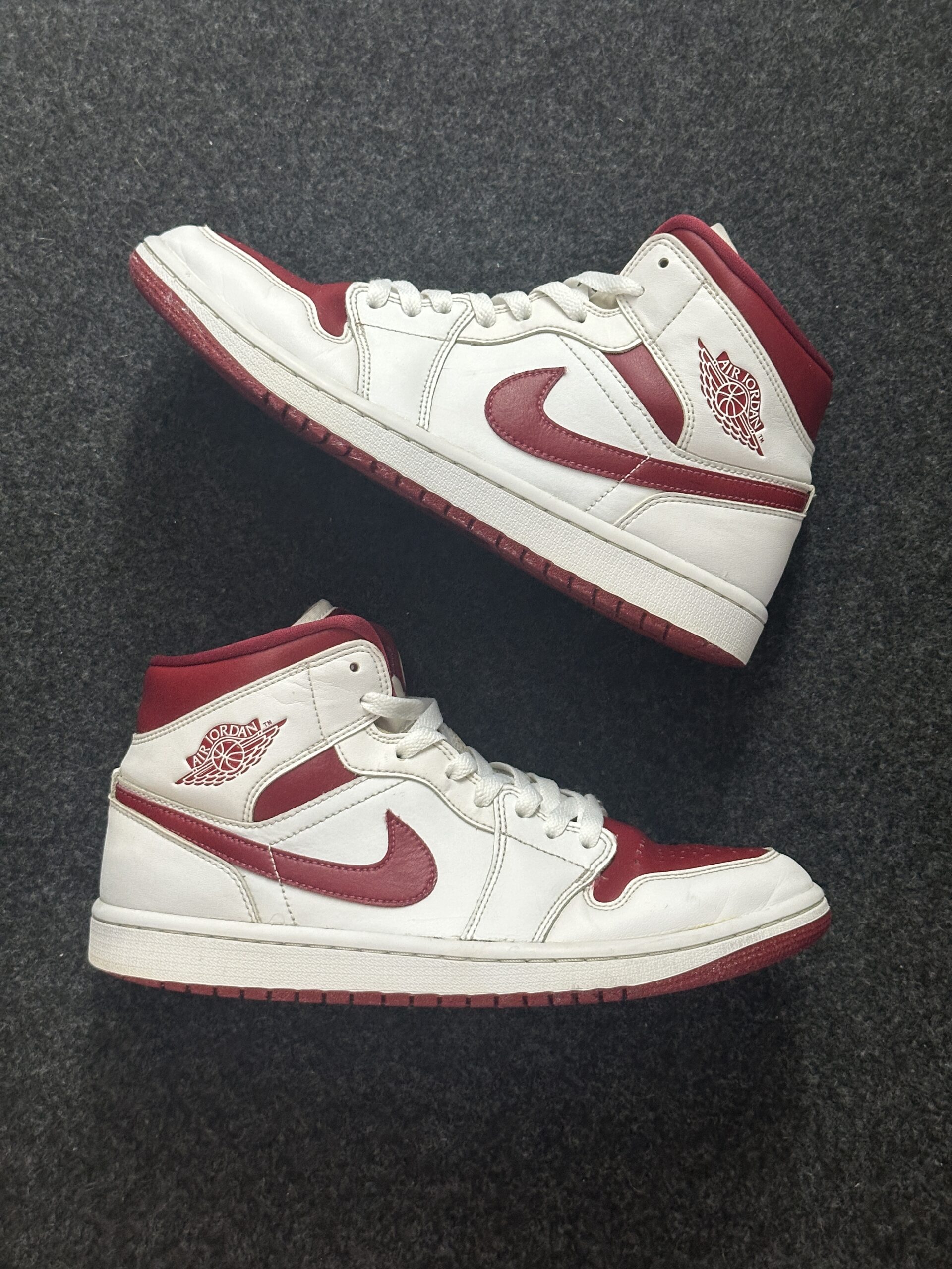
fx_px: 1760
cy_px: 634
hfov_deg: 30.3
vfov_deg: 39.7
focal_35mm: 48
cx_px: 476
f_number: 1.78
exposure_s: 1/51
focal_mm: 6.86
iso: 250
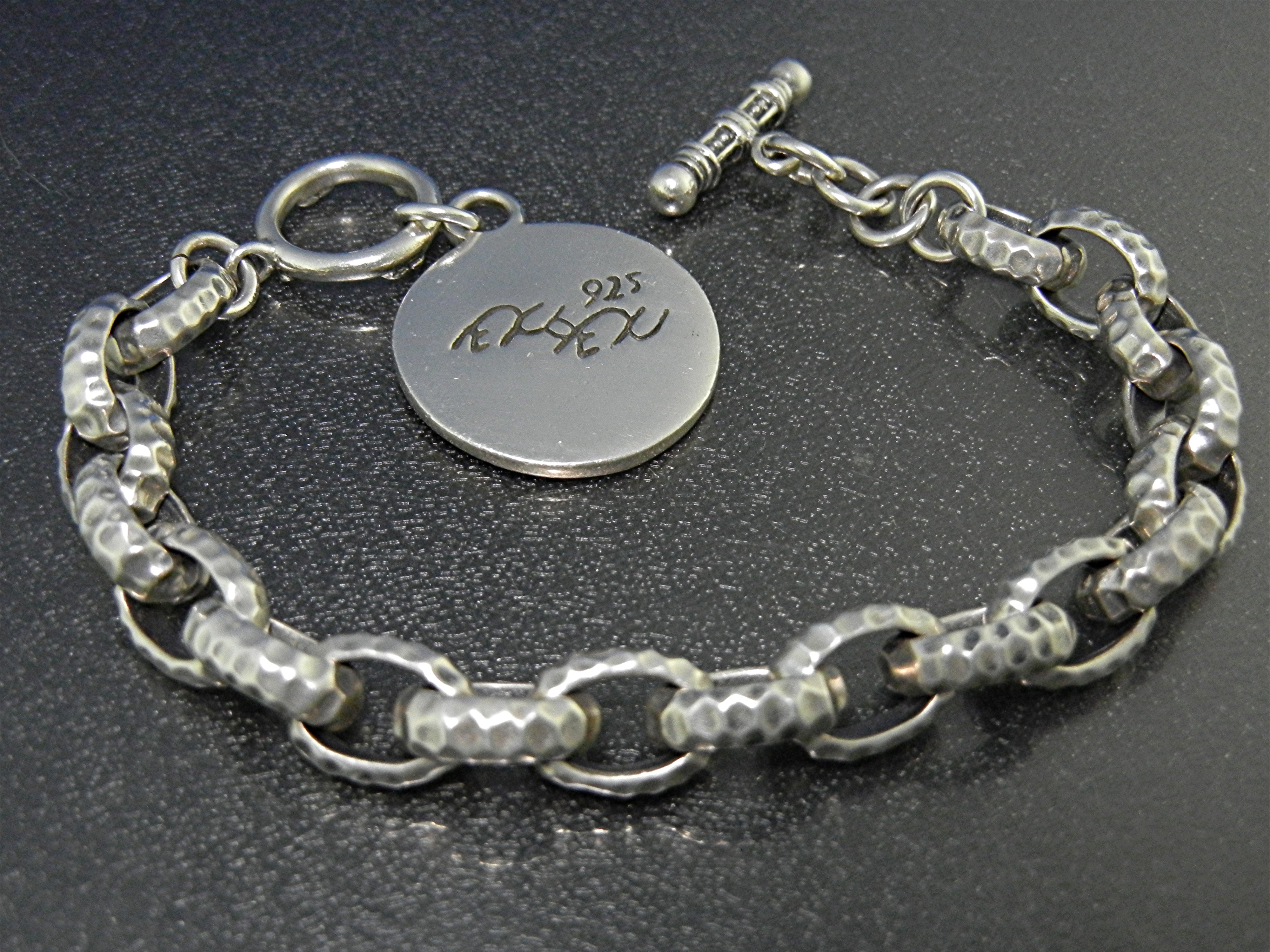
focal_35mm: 45
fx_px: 1651
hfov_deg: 42.1
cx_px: 635
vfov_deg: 32.2
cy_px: 476
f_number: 7.6
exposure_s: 1/30
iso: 800
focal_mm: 8.1
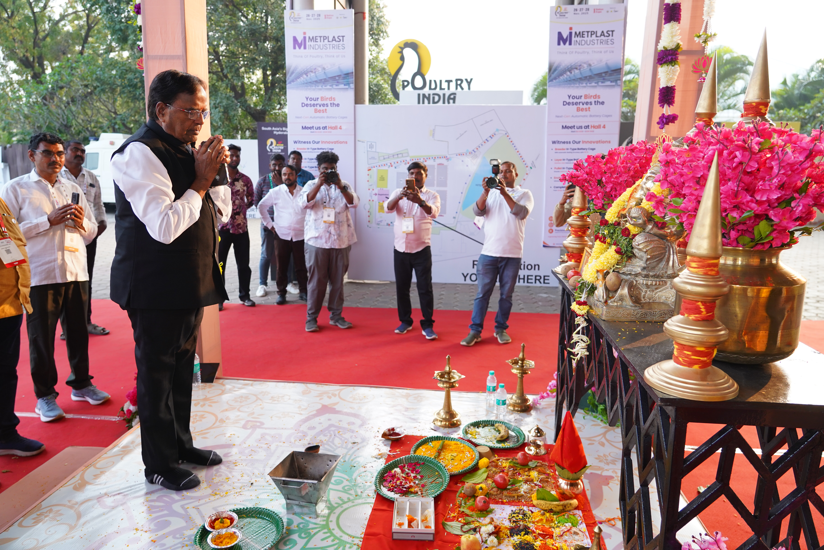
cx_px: 412
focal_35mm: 24
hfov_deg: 73.7
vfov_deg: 53.1
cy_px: 275
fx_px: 549
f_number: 4
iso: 640
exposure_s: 1/160
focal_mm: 24
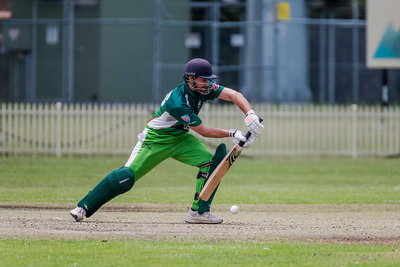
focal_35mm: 661
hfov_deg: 3.1
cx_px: 215
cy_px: 126
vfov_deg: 2.1
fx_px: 7344
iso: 800
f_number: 5.6
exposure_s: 1/2500
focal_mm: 600
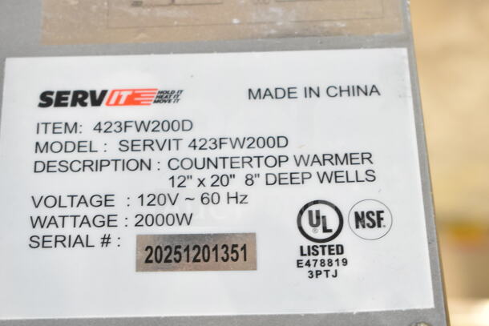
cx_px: 244
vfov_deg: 16.6
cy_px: 163
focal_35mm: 82
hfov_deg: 24.6
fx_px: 1121
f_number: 5.6
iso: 3200
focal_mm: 55
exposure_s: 1/100
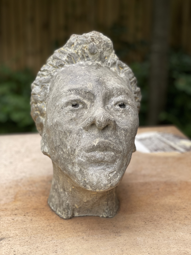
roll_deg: -1.0
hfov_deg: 28.0
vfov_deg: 36.8
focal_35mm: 52
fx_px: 383
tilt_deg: -17.1
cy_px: 128
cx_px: 96
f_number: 2
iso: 80
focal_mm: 6
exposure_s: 1/122
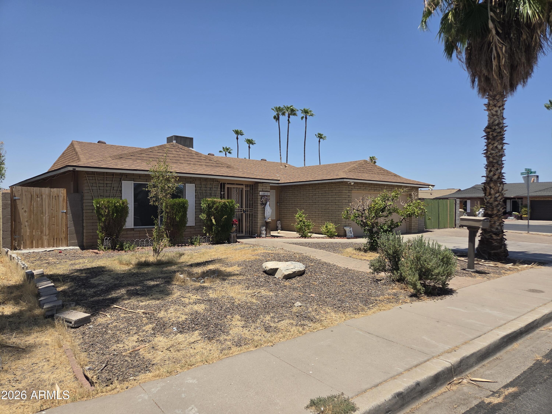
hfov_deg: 73.9
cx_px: 276
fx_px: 367
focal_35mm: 23
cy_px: 207
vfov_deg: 58.9
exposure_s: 1/5862
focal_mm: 5.4
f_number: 1.8
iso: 80
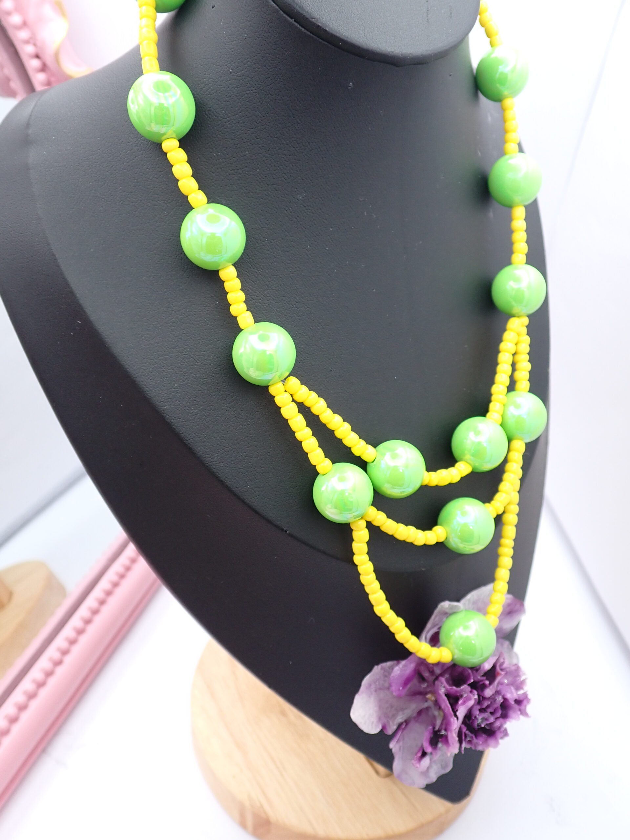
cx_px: 315
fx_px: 777
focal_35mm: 32
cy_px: 420
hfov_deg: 44.2
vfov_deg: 56.8
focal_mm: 5.79
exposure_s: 1/80
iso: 200
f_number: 2.4
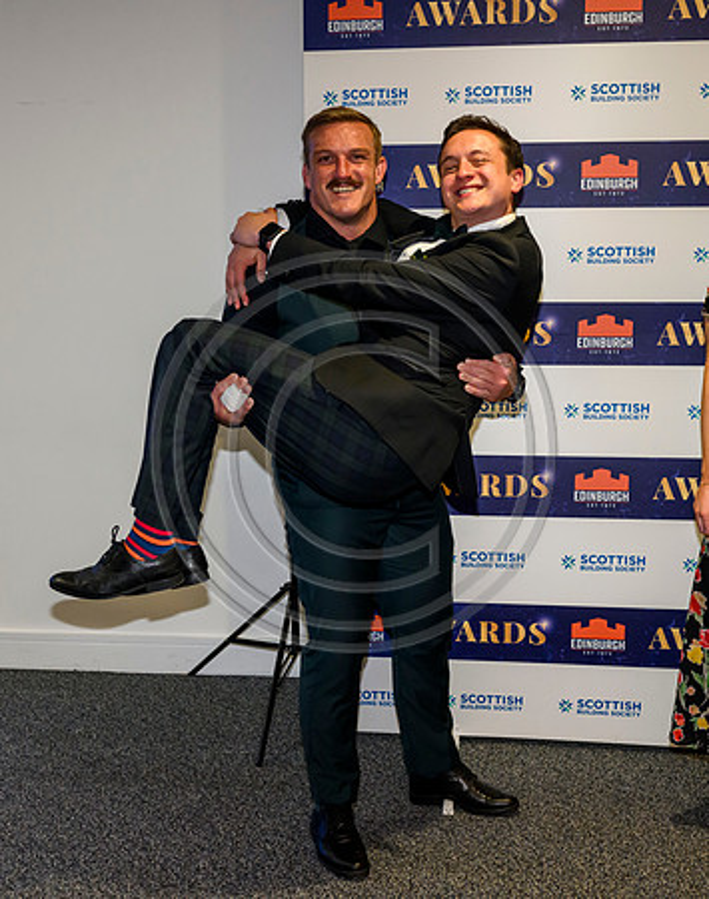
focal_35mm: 50
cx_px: 369
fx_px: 1311
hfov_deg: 30.3
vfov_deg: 37.8
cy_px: 450
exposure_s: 1/160
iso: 4000
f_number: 4.5
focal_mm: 35
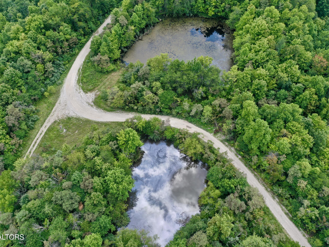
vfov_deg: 45.4
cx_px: 160
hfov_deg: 58.3
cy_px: 122
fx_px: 295
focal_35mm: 31
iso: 100
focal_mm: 10.26
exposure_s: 1/120
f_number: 3.5
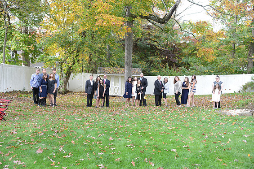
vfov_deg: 34.2
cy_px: 85
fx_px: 275
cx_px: 125
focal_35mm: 39
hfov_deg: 49.5
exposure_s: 1/200
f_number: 7.1
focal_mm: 38
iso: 640
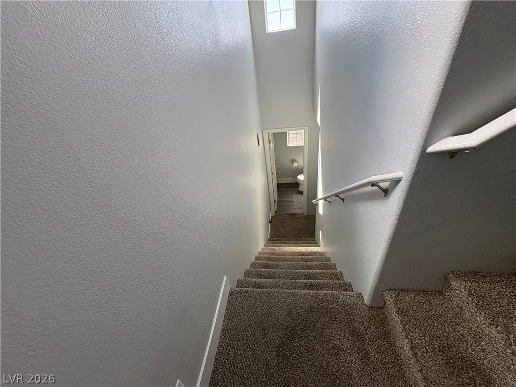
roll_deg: +8.9
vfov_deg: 85.7
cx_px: 258
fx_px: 209
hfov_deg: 102.1
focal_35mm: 14
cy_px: 194
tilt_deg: -32.8
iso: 125
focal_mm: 2.22
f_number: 2.2
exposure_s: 1/99
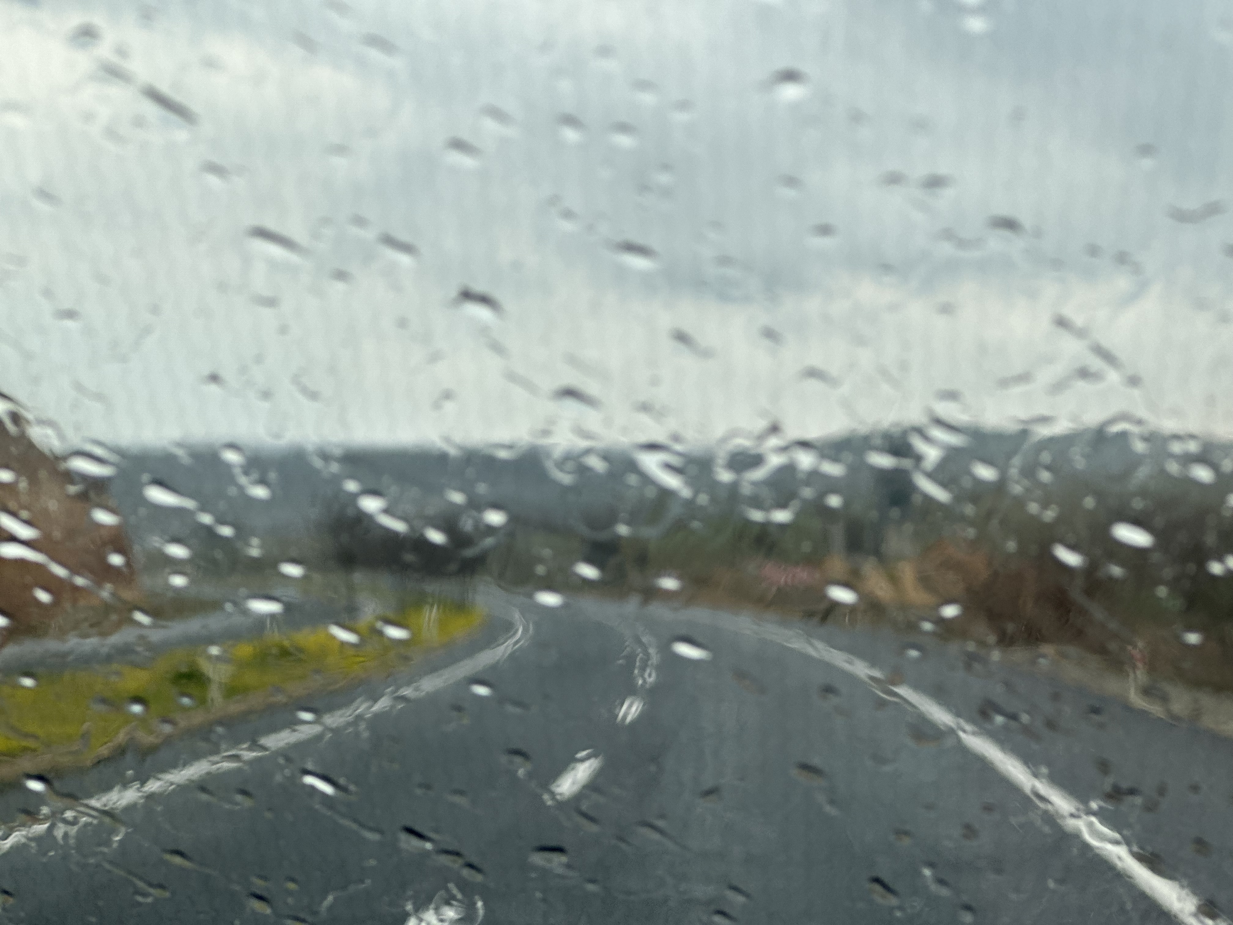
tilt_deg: +2.2
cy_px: 462
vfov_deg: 19.1
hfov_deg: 25.3
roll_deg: +1.3
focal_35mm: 77
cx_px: 616
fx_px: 2743
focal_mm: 9
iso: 25
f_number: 2.8
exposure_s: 1/217
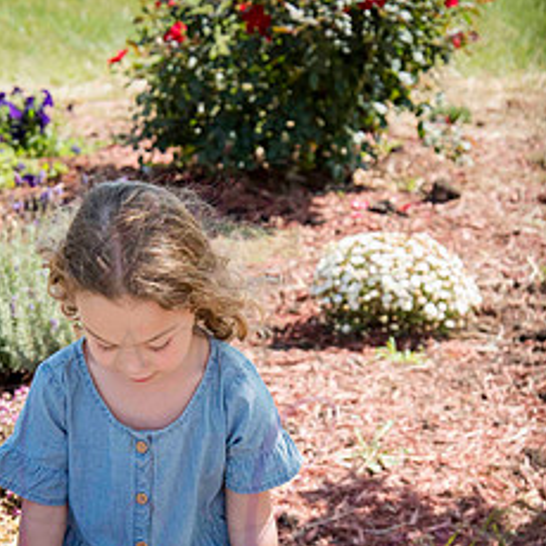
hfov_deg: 18.6
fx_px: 1660
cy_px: 432
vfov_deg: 18.5
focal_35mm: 93
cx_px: 197
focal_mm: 56
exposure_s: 1/500
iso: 400
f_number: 6.3
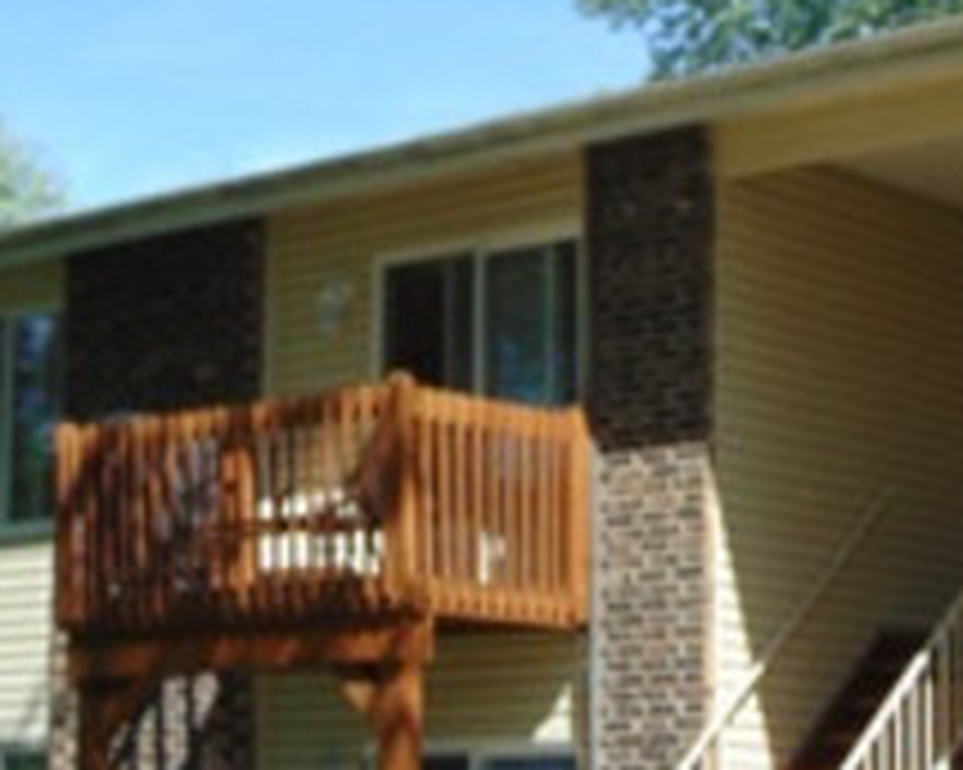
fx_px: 2080
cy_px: 423
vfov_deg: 21.0
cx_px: 454
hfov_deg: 26.1
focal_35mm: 73
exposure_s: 1/800
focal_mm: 4.5
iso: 80
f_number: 3
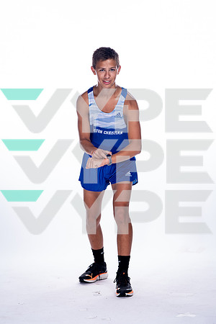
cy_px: 162
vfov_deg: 16.7
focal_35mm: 123
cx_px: 108
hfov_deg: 11.1
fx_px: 1107
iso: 800
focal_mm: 123
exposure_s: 1/250
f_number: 5.6
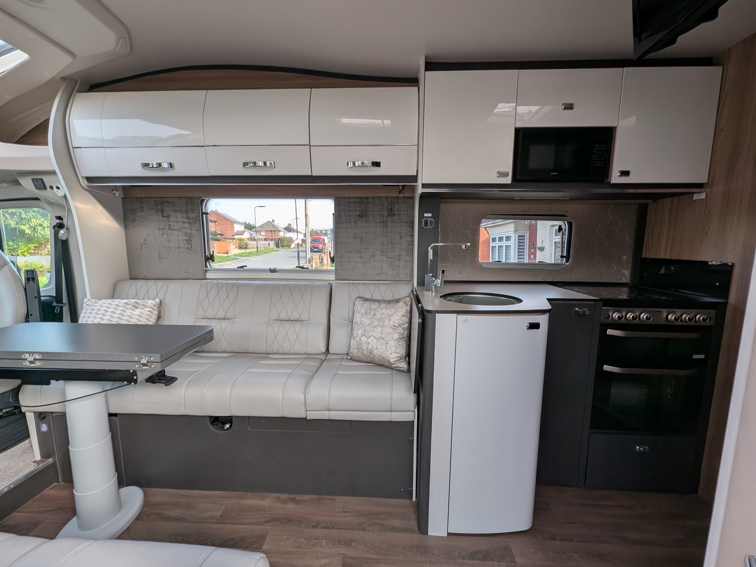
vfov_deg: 89.9
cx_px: 378
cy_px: 284
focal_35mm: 13
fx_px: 284
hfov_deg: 106.2
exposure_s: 1/130
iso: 43
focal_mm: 1.95
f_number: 2.2
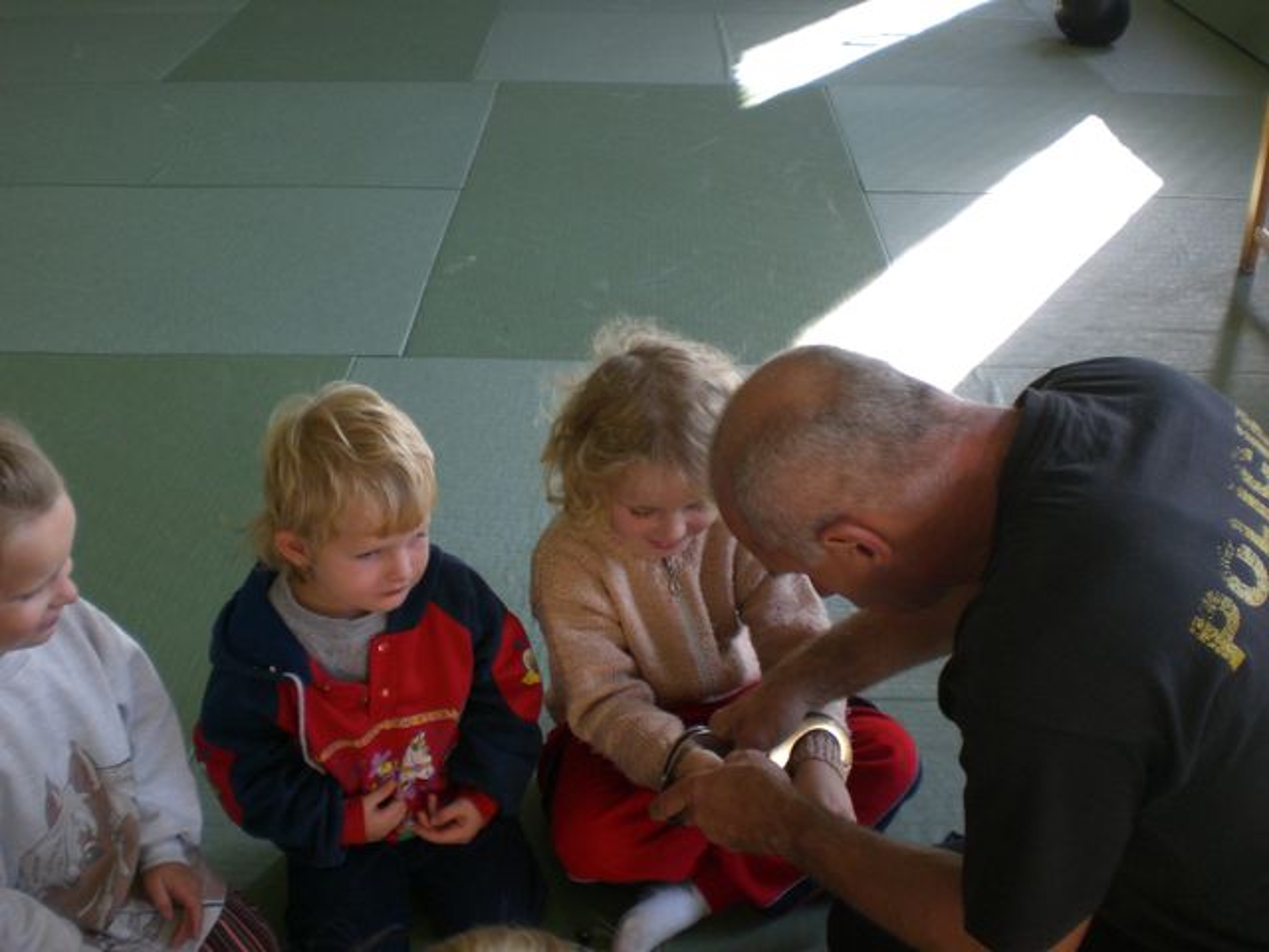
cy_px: 476
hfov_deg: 49.0
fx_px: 1393
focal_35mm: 38
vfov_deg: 37.7
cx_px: 634
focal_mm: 6.3
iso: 100
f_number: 3.1
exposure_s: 1/100
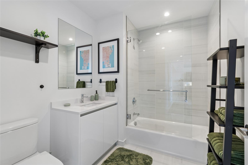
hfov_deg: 100.4
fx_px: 103
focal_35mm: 15
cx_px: 124
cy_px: 82
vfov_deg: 77.3
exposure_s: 1/13
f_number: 7.1
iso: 100
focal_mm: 10
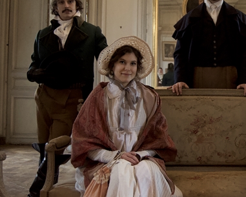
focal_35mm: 59
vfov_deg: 25.7
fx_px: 430
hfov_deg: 31.2
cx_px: 196
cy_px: 68
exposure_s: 1/50
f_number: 3.5
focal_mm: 20
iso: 3200
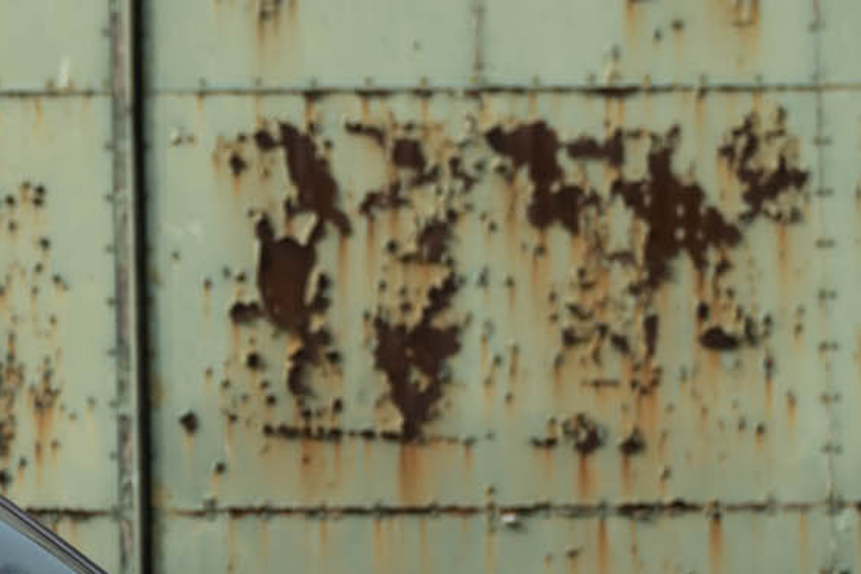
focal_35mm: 233
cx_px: -48
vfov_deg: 5.9
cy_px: 545
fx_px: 5574
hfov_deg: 8.8
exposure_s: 1/250
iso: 40
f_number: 2.8
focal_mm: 40
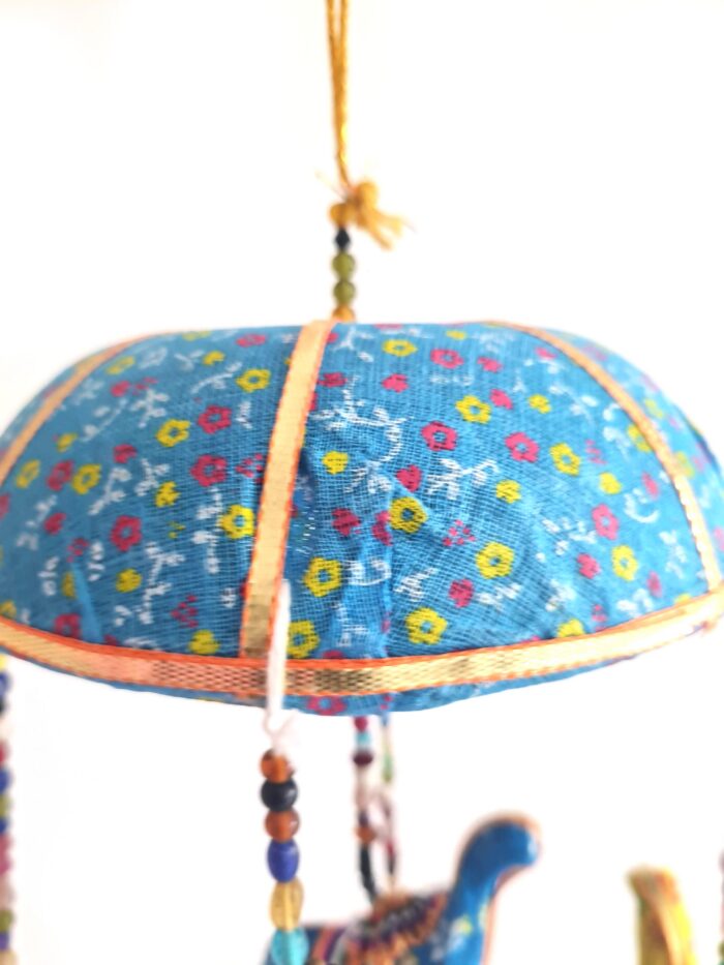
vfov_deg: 67.3
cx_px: 362
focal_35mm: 26
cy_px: 482
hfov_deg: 53.1
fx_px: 725
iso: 160
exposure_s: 1/60
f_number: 1.8
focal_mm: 5.4
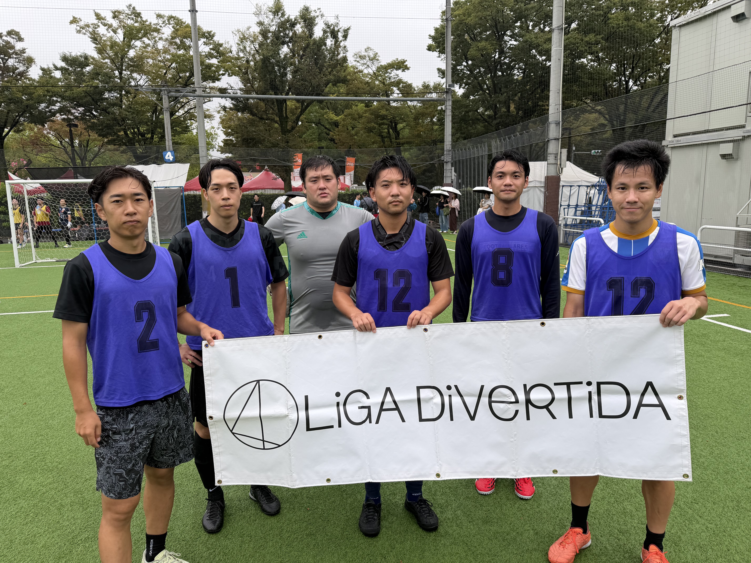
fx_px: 521
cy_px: 282
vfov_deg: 56.8
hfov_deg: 71.6
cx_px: 376
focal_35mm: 24
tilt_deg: -8.4
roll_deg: +1.1
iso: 80
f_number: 1.78
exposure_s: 1/772
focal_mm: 6.76
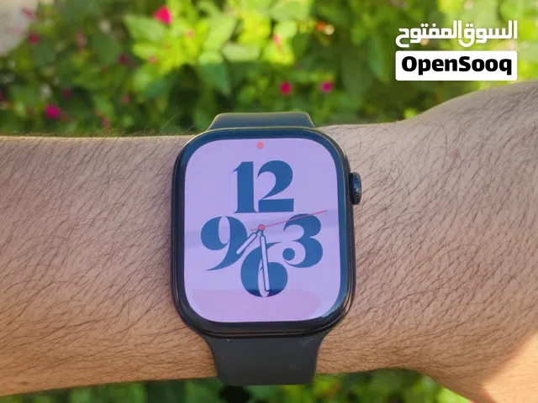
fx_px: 404
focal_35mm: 26
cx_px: 269
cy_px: 202
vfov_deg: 53.1
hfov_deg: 67.3
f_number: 1.8
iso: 32
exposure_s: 1/833
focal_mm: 4.25
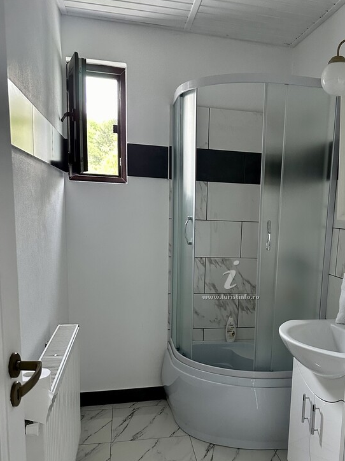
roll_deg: -2.9
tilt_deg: -9.8
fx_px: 452
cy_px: 289
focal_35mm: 34
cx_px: 241
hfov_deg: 41.0
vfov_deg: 53.4
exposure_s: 1/60
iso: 400
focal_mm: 6.86
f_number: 1.78
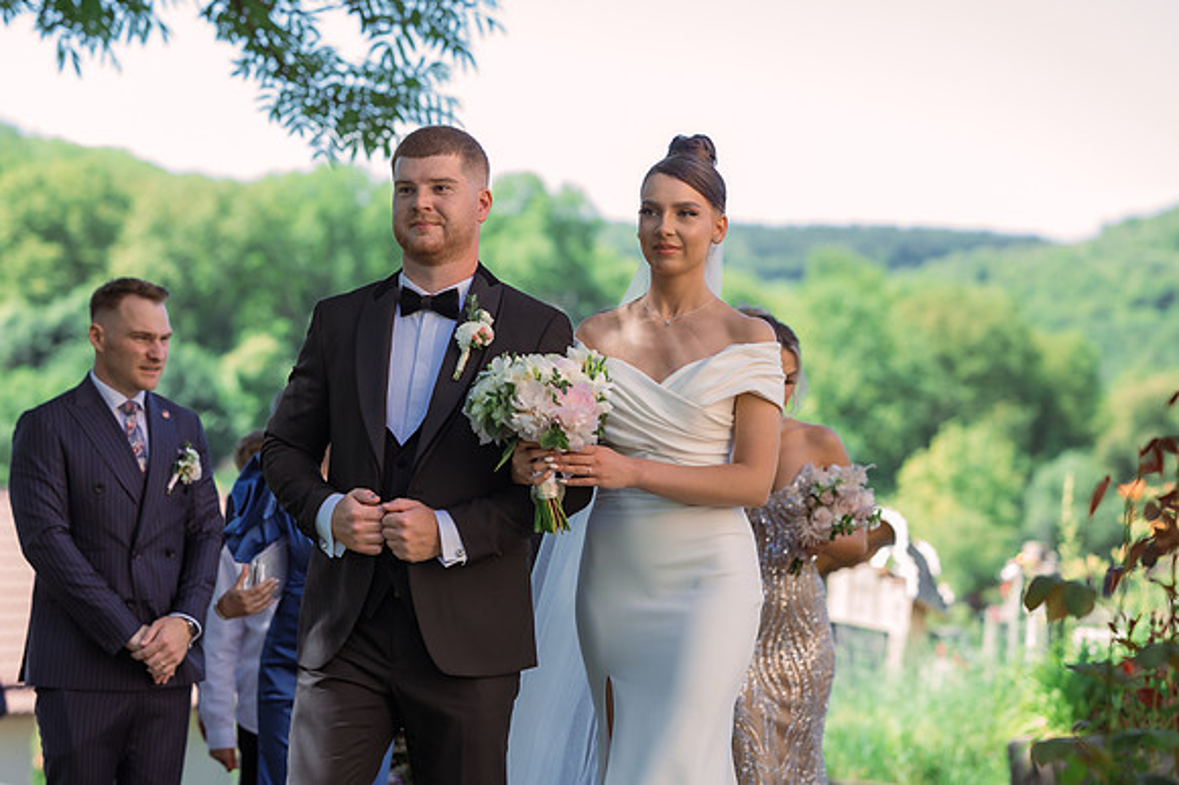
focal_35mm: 94
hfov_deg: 21.8
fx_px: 3063
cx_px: 530
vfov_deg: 14.6
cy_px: 353
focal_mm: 85
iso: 250
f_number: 2.8
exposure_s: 1/640
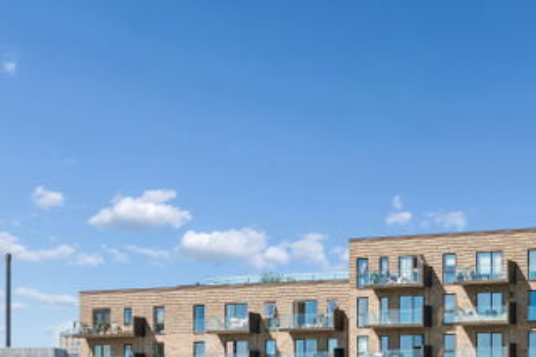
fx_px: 1473
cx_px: 323
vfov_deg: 13.7
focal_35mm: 99
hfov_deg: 20.6
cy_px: 335
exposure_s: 1/640
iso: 320
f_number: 8
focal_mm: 44
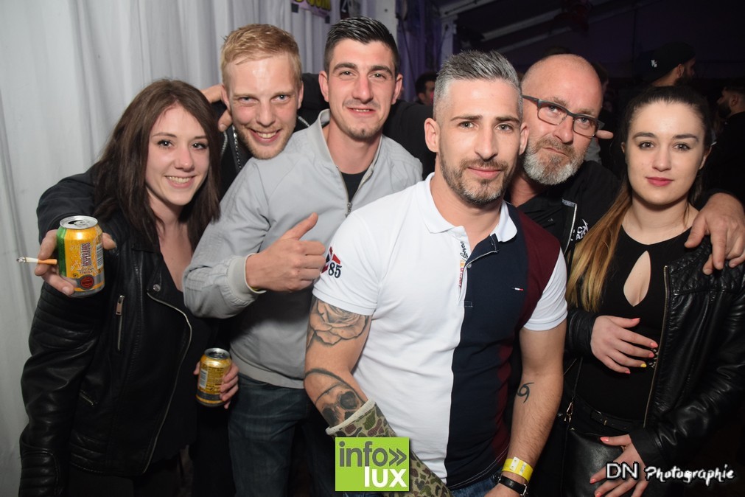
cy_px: 248
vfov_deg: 47.9
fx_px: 559
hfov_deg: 67.4
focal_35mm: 27
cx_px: 372
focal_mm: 18
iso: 1600
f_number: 3.5
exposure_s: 1/60
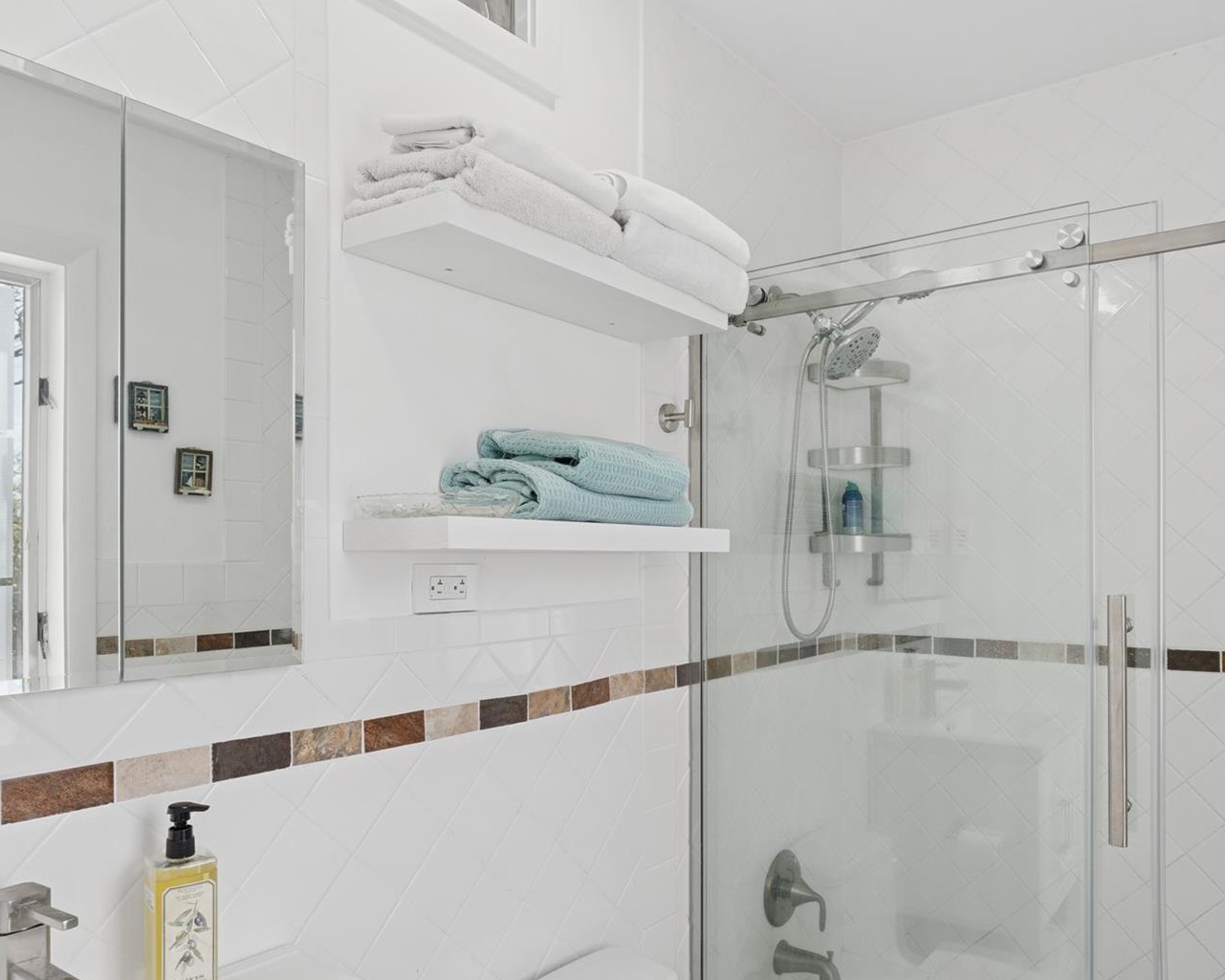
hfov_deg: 70.1
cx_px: 676
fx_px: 870
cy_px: 551
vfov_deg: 58.6
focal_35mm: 24
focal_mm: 16
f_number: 9
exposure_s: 1/15
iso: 200
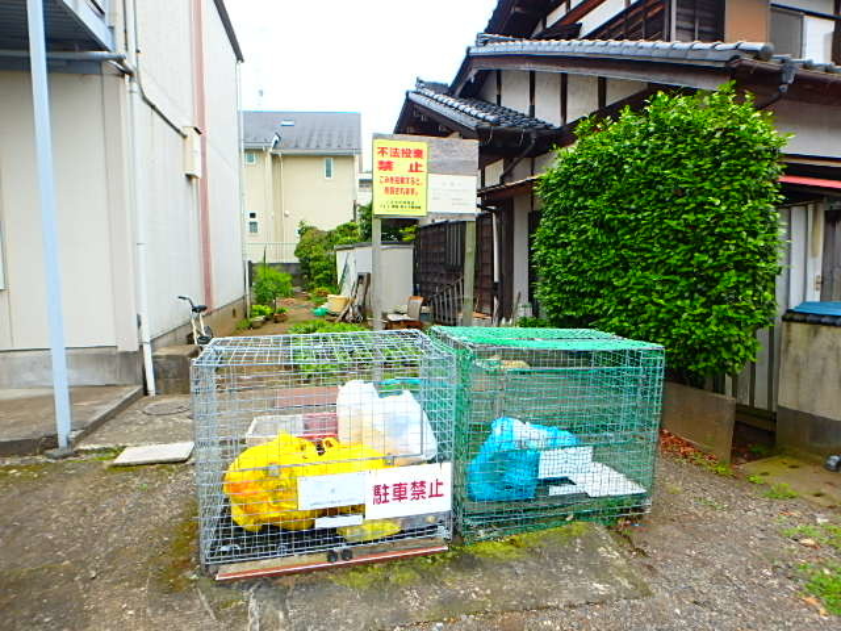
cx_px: 420
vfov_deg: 63.4
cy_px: 316
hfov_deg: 79.0
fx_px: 510
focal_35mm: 21
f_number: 3.5
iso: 125
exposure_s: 1/320
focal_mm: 3.7
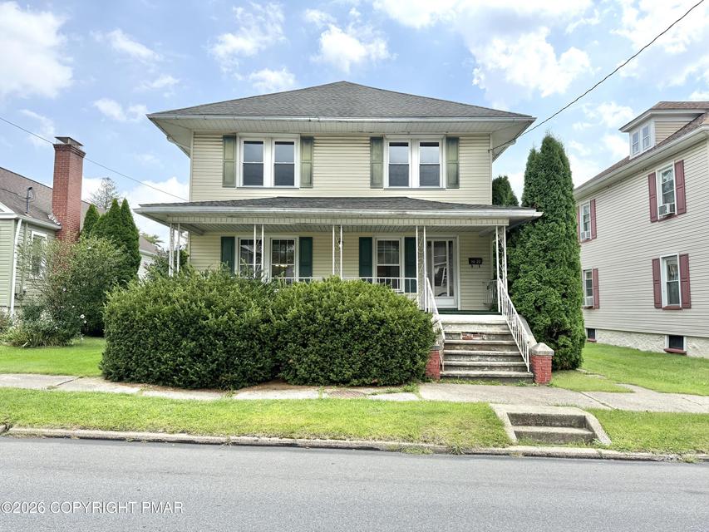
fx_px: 492
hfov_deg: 71.6
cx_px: 354
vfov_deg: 56.8
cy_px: 266
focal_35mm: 24
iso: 100
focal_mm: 6.76
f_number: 1.78
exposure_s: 1/3759
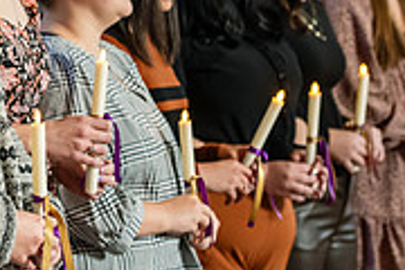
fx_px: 3116
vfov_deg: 4.9
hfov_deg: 7.4
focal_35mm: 277
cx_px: -52
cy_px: -71
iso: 1600
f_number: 4
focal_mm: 86
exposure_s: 1/160
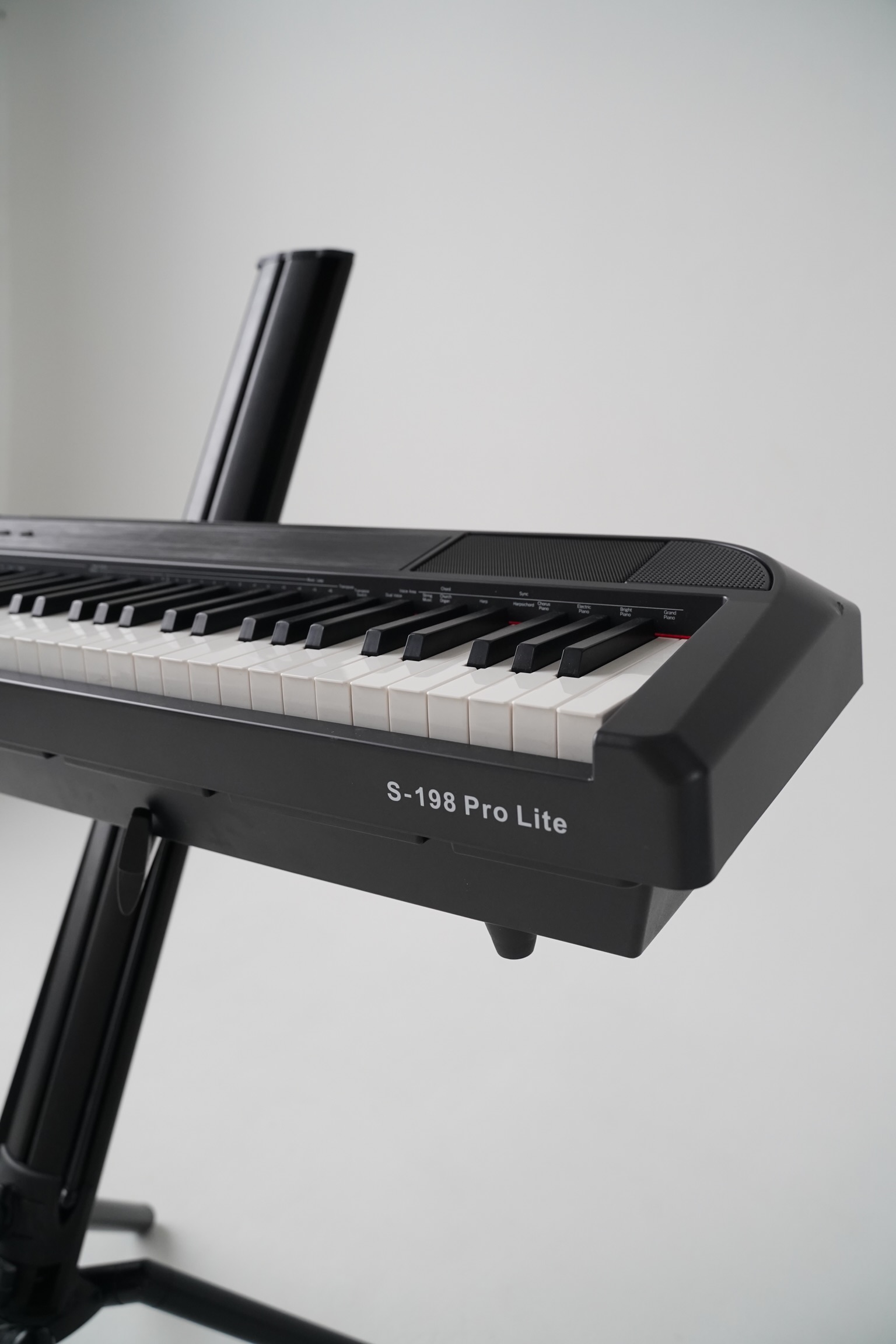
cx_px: 448
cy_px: 672
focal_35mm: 28
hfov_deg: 46.4
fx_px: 1045
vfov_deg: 65.5
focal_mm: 28
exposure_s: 1/125
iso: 2000
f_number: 5
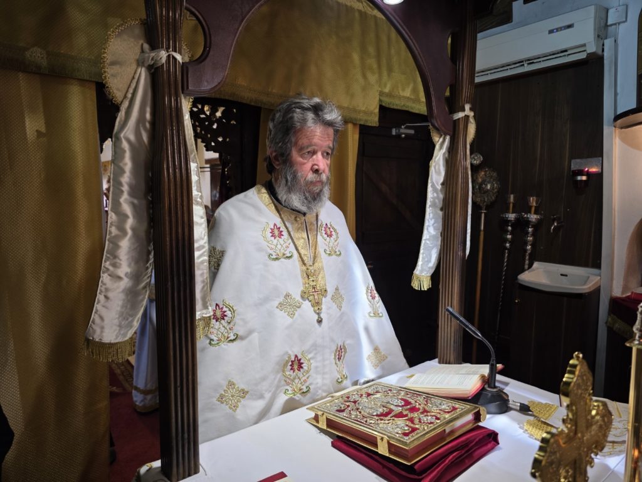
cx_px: 321
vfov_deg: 58.9
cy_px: 241
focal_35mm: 23
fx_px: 427
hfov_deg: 73.9
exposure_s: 1/100
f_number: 1.7
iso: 80
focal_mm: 6.3
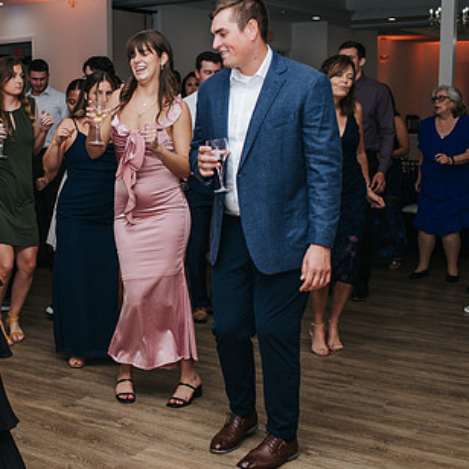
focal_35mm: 56
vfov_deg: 30.6
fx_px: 858
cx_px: 81
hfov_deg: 29.7
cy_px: 248
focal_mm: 35
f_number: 3.2
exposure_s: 1/200
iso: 800
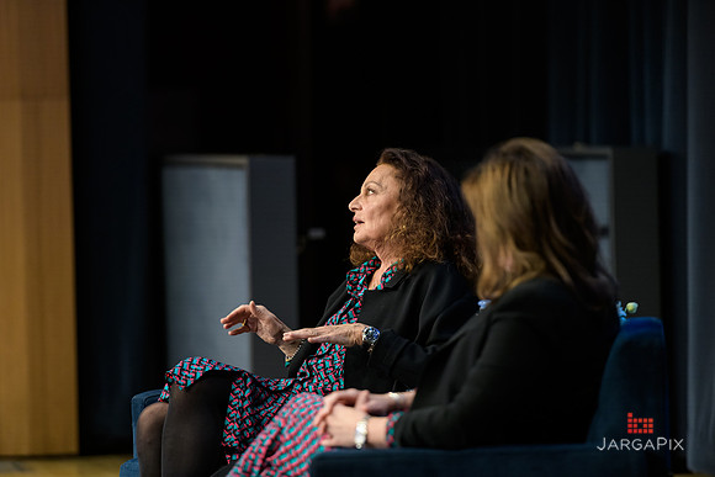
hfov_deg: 10.3
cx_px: 358
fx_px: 3973
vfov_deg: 6.9
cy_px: 238
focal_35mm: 200
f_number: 3.2
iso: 1600
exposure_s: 1/125
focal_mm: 200
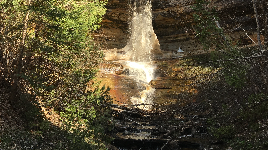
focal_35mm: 43
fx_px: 306
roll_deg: -1.7
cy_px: -3
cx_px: 132
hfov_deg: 47.4
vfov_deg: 26.1
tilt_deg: +18.4
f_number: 2.2
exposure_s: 1/516
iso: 25
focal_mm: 4.15
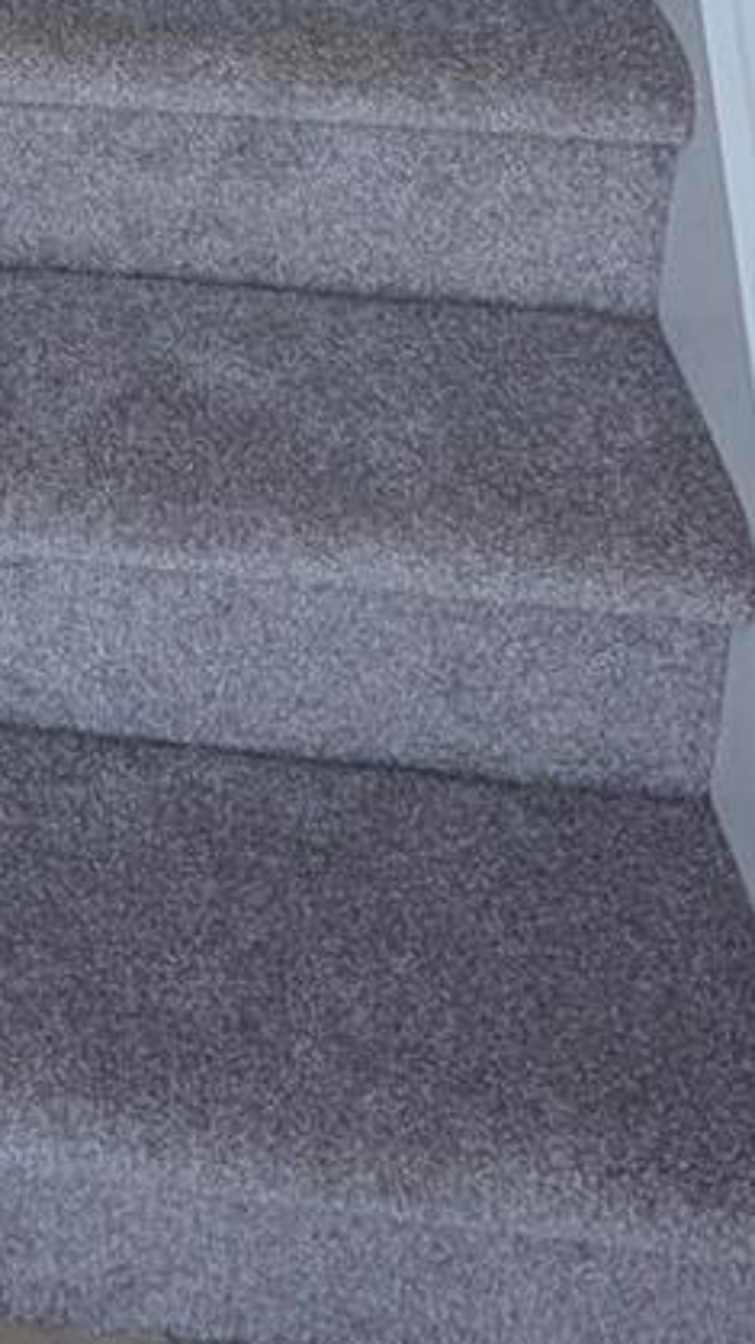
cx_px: 2
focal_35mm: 47
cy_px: -442
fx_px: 1673
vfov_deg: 32.1
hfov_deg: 24.3
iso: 52
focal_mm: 2.02
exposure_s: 1/74.1
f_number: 1.7
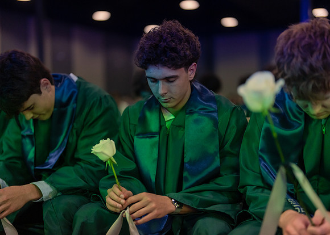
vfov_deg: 26.6
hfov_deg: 36.7
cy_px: 118
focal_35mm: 53
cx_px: 165
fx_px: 497
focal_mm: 50
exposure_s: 1/400
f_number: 1.2
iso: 1000
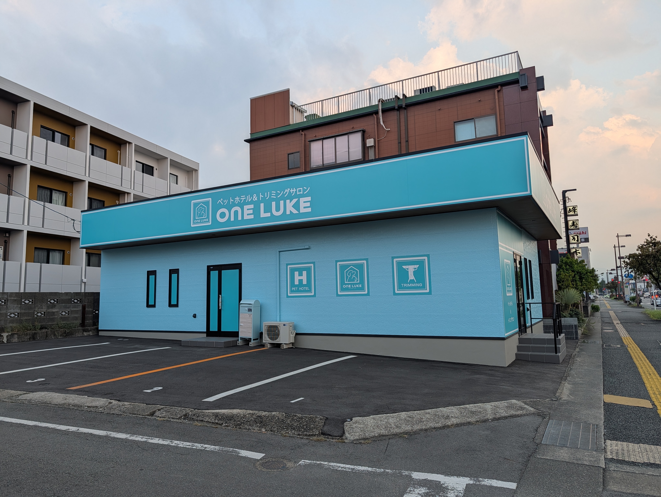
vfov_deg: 56.9
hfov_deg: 71.5
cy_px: 248
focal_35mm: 24
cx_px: 330
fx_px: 459
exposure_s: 1/241
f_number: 1.68
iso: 21
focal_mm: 6.9
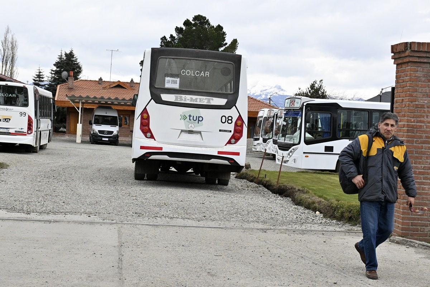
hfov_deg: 35.1
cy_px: 144
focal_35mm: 57
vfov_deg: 23.8
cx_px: 215
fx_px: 681
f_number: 8
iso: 1600
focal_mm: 38
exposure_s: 1/2000
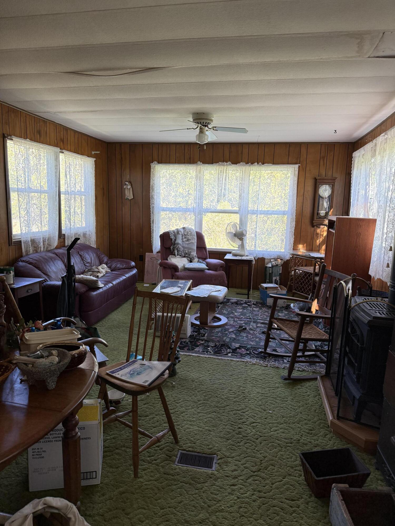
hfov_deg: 56.8
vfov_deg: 71.6
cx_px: 198
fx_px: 365
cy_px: 263
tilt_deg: -8.9
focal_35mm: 24
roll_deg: -2.3
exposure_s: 1/117
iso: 200
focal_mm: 6.76
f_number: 1.78
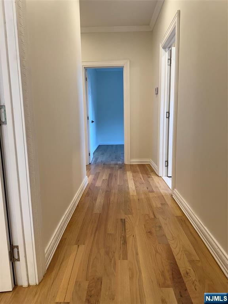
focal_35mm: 24
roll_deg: +0.6
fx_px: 211
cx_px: 114
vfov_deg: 71.6
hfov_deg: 56.8
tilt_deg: -7.5
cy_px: 152
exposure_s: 1/120
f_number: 1.78
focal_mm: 6.76
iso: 160
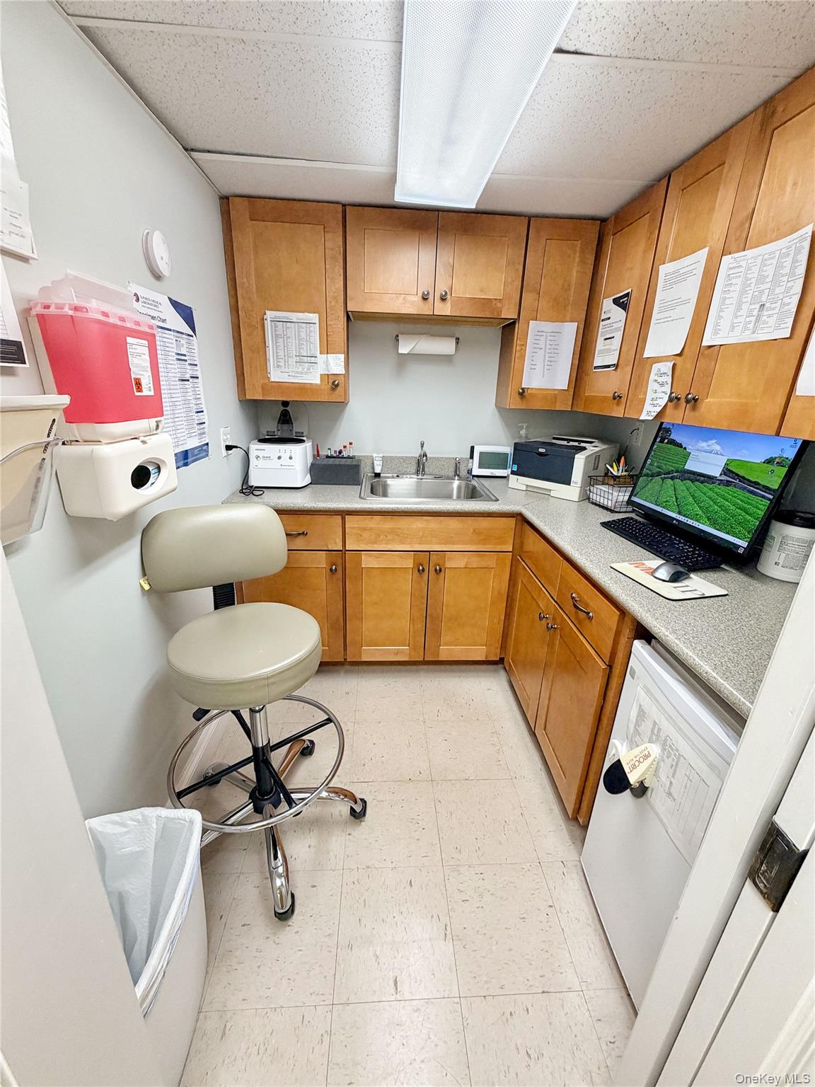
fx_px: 439
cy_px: 544
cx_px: 408
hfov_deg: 85.7
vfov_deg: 102.1
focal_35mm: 14
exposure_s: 1/120
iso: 200
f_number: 2.2
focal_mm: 2.22
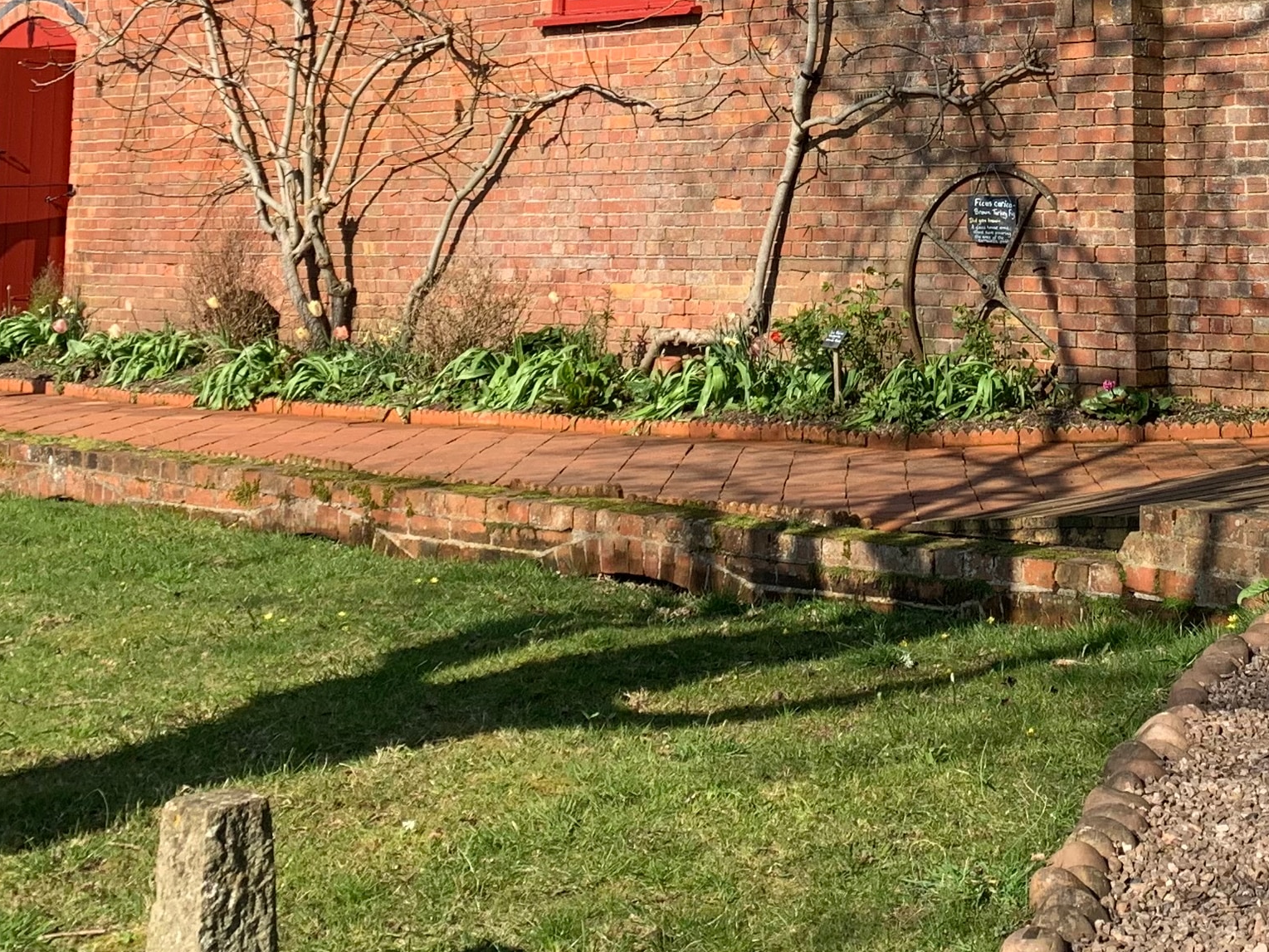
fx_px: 2493
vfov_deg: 20.4
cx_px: 1018
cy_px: -144
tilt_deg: +6.3
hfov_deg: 28.0
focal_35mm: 68
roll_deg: +1.2
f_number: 1.8
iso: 25
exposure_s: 1/1468
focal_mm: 4.25
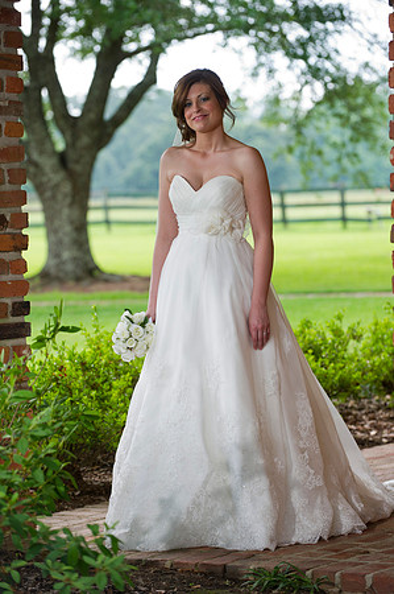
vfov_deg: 15.8
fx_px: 2139
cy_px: 297
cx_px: 197
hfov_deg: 10.5
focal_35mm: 130
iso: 500
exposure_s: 1/250
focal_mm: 130
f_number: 3.5
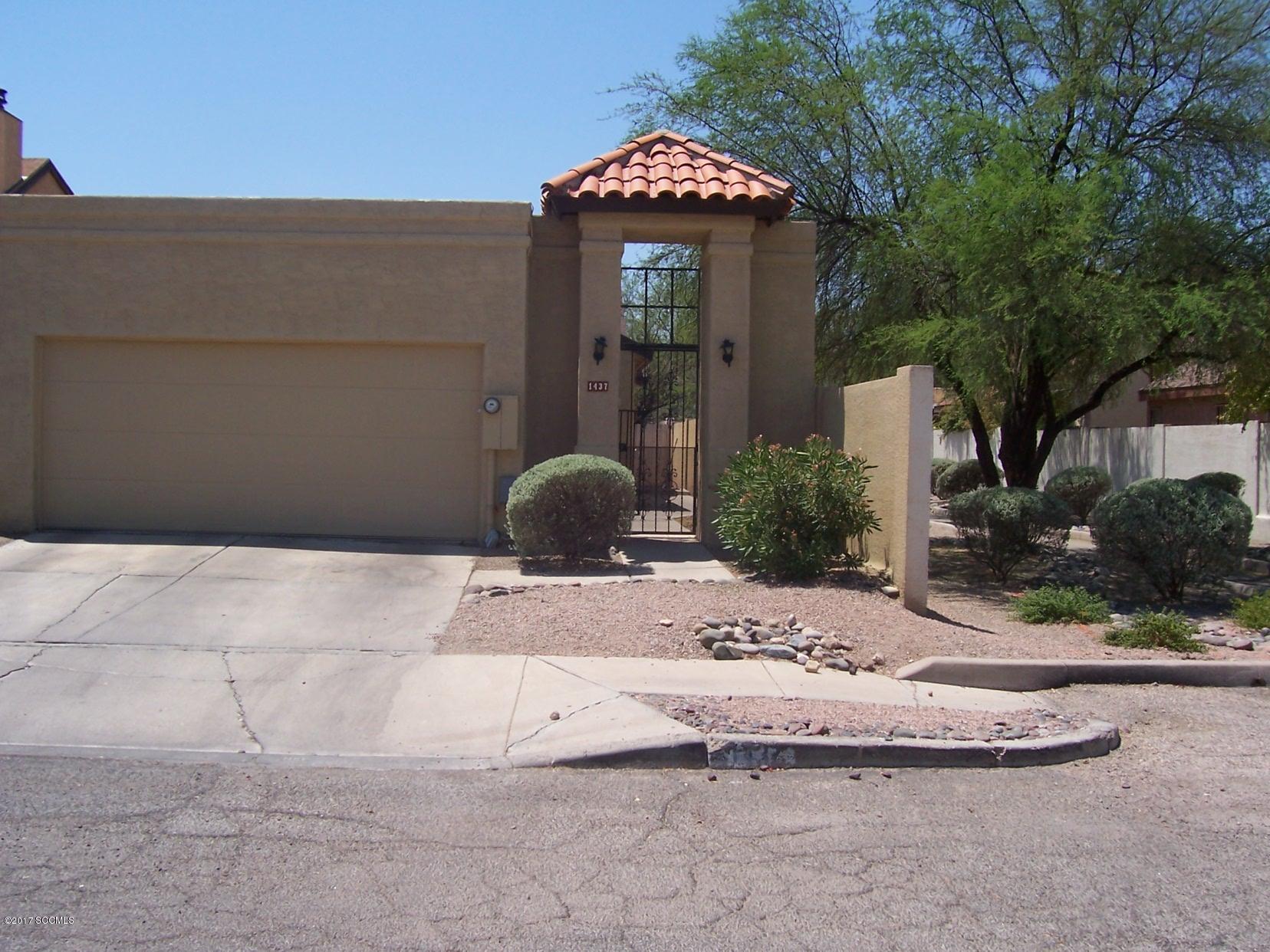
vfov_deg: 41.8
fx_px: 1247
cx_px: 635
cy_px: 476
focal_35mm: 34
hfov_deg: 54.0
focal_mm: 5.6
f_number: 5.6
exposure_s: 1/500
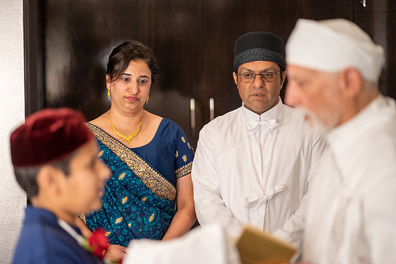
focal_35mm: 85
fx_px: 935
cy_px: 132
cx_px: 198
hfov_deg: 23.9
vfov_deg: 16.1
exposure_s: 1/160
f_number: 1.8
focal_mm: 85
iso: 320
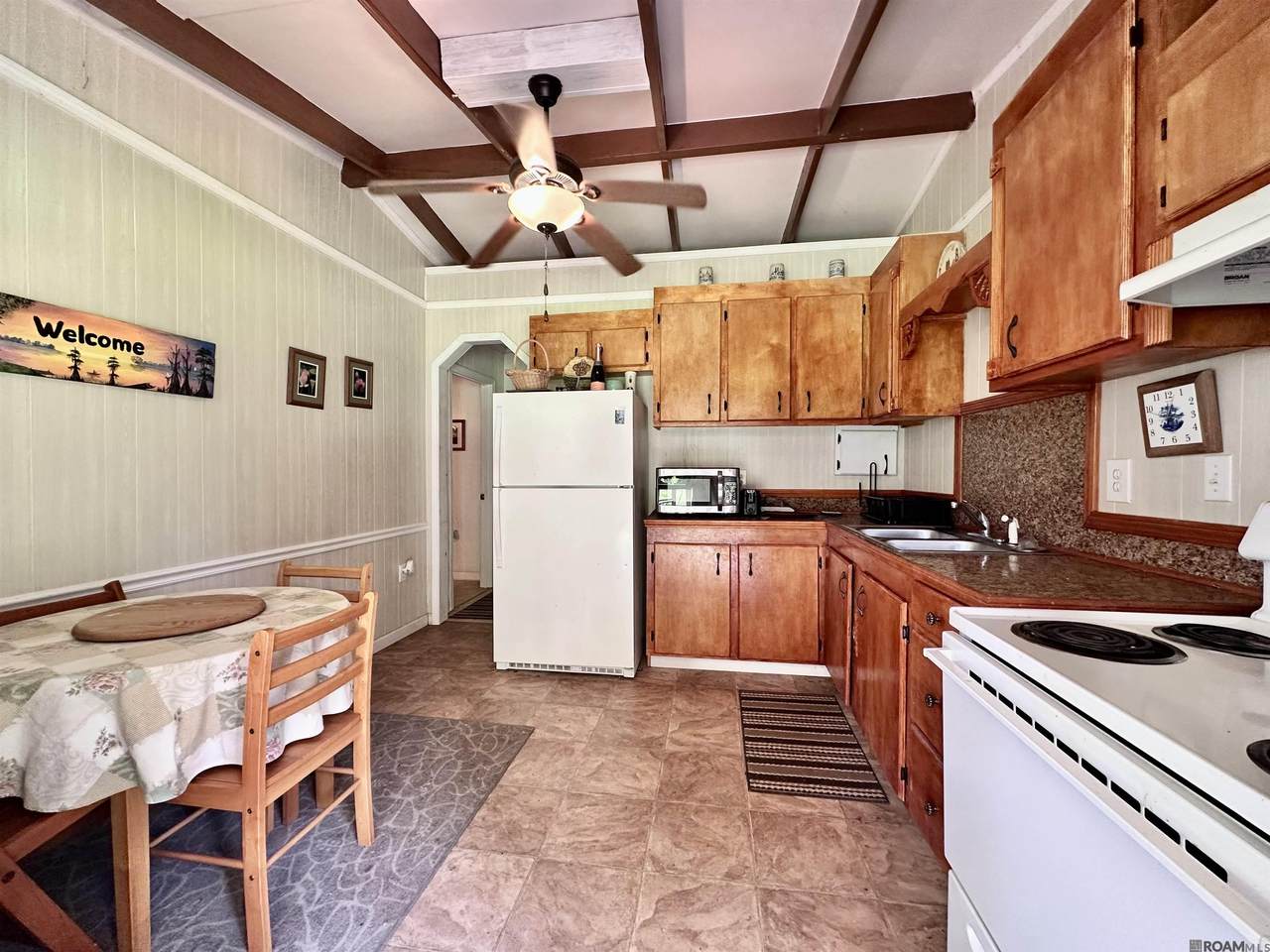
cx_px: 635
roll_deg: +0.1
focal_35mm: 14
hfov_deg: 102.1
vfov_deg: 85.7
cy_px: 476
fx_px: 514
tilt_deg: -0.4
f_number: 2.2
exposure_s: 1/60
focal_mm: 2.22
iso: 200
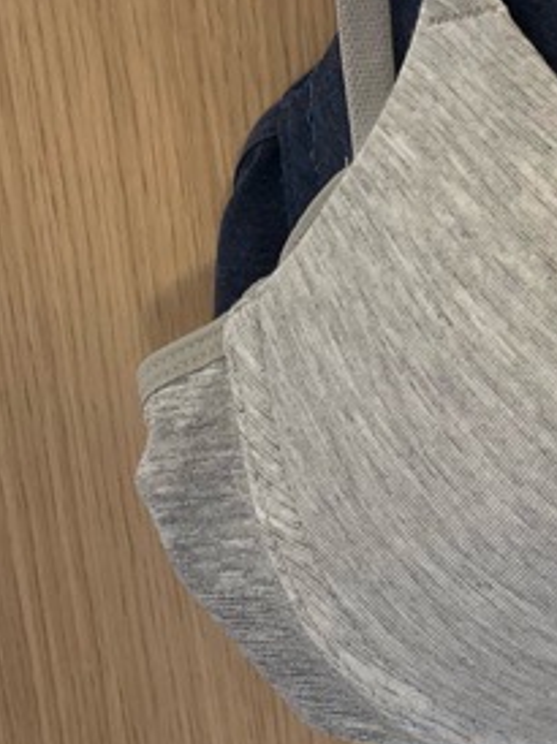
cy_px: -3
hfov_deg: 13.8
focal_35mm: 95
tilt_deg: -18.1
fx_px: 2041
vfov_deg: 20.0
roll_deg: +0.5
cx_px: 1005
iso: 125
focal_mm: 5.1
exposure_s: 1/116
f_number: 1.6
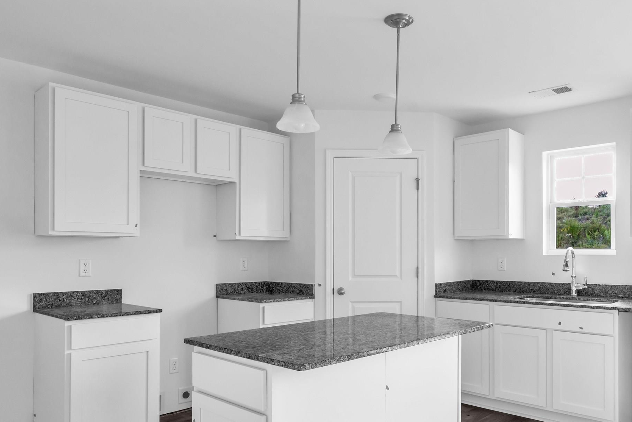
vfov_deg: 47.3
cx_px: 379
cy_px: 277
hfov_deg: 66.7
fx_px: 474
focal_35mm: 27
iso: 320
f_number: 9
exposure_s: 1/25
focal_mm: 16
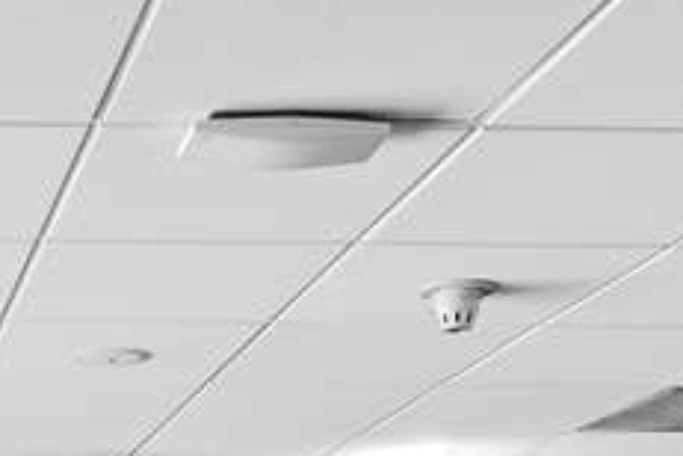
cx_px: -204
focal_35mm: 91
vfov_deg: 13.6
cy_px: 786
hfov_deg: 20.5
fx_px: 1726
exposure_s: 1/50
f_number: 7.1
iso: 125
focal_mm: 14
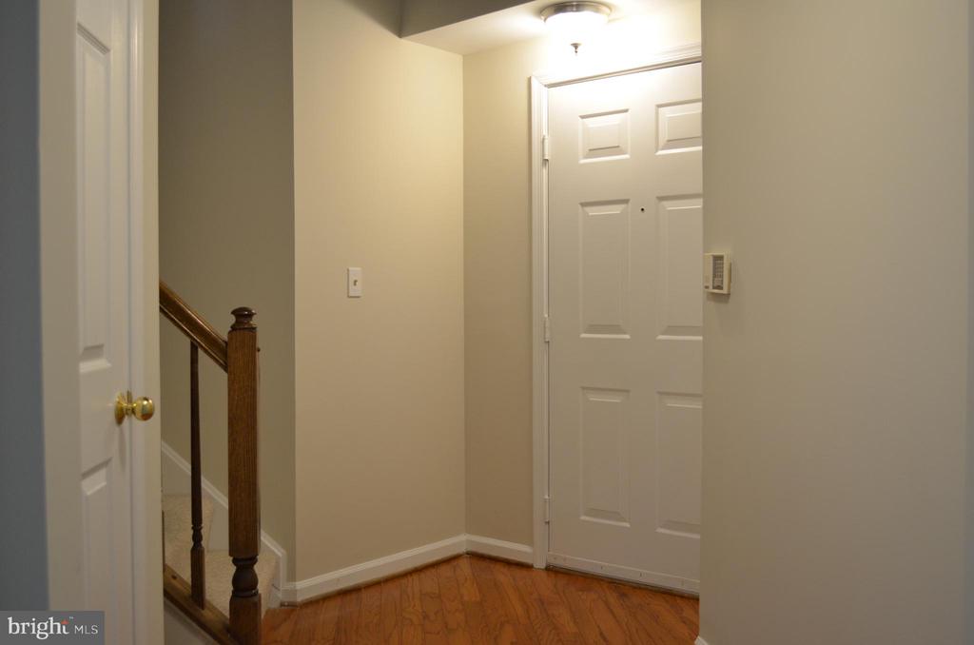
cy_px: 322
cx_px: 487
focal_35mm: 36
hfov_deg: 53.2
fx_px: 972
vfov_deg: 36.7
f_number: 4
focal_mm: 24
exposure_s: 1/60
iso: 640
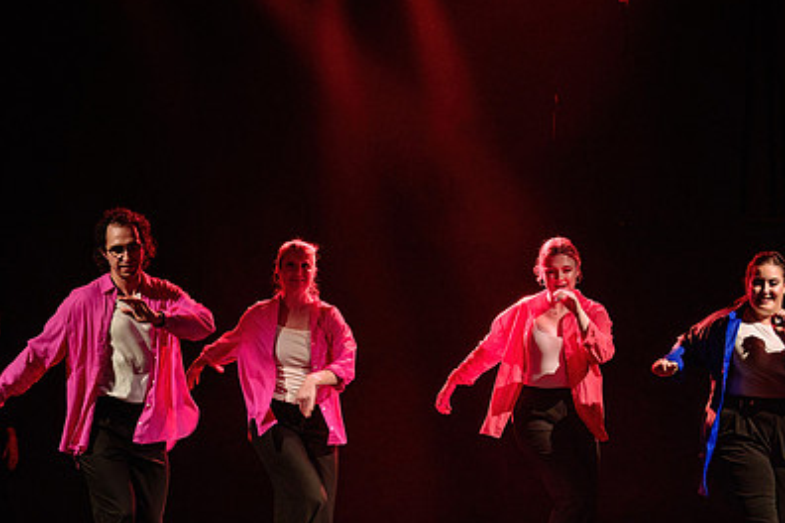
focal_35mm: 168
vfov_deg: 8.2
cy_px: 324
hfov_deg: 12.2
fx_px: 3663
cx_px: 400
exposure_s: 1/200
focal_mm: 110
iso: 1600
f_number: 2.8
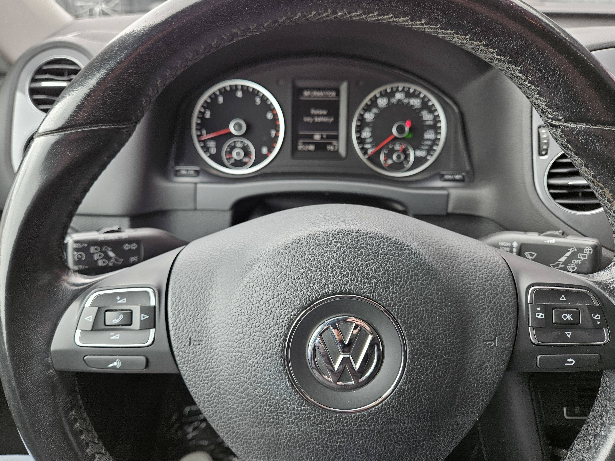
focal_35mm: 24
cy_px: 223
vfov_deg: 56.8
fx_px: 426
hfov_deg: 71.6
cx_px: 302
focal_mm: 5.4
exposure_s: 1/180
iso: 50
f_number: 1.8
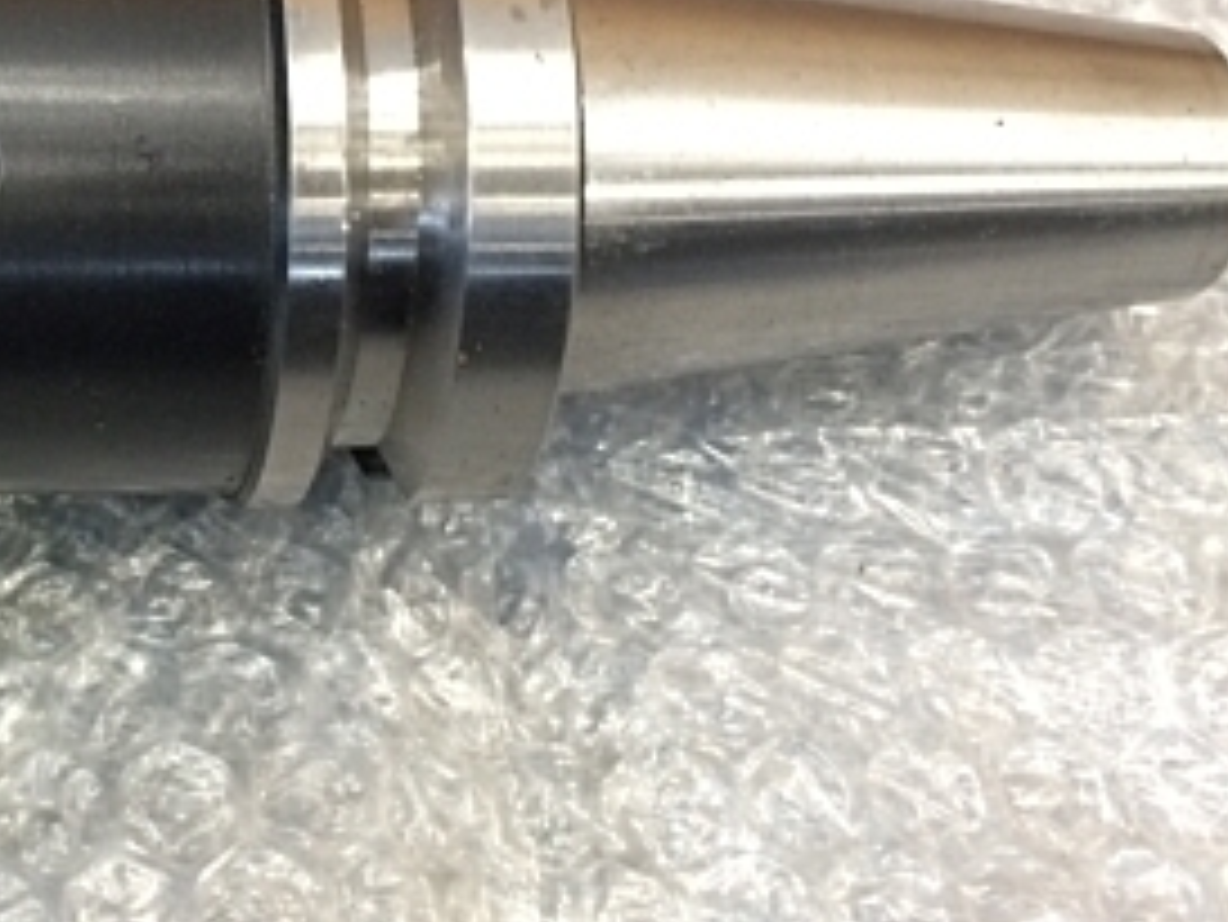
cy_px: 234
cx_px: 18
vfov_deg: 21.5
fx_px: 2413
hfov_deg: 27.1
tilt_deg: -64.2
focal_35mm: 68
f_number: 2.2
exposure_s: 1/30
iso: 125
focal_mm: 4.15
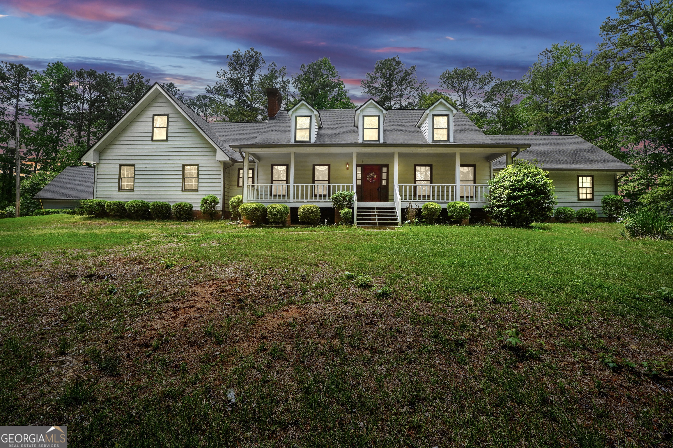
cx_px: 336
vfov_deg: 77.3
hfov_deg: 100.4
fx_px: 280
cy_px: 224
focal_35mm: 15
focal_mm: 10
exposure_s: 1/125
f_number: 8
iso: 100
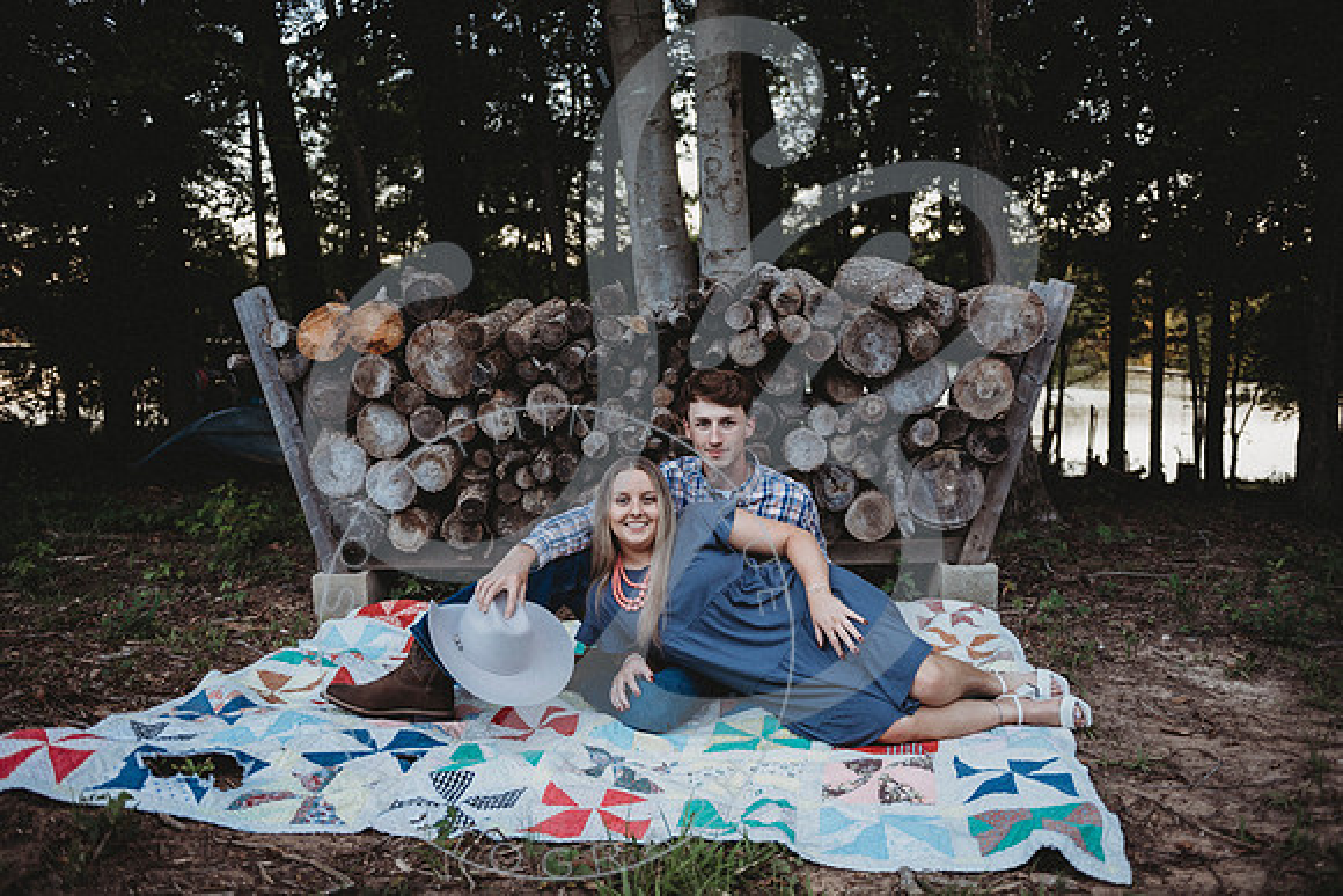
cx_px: 672
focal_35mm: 31
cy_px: 448
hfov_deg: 60.3
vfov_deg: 42.3
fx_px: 1157
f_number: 2.8
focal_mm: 31
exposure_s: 1/125
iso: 250
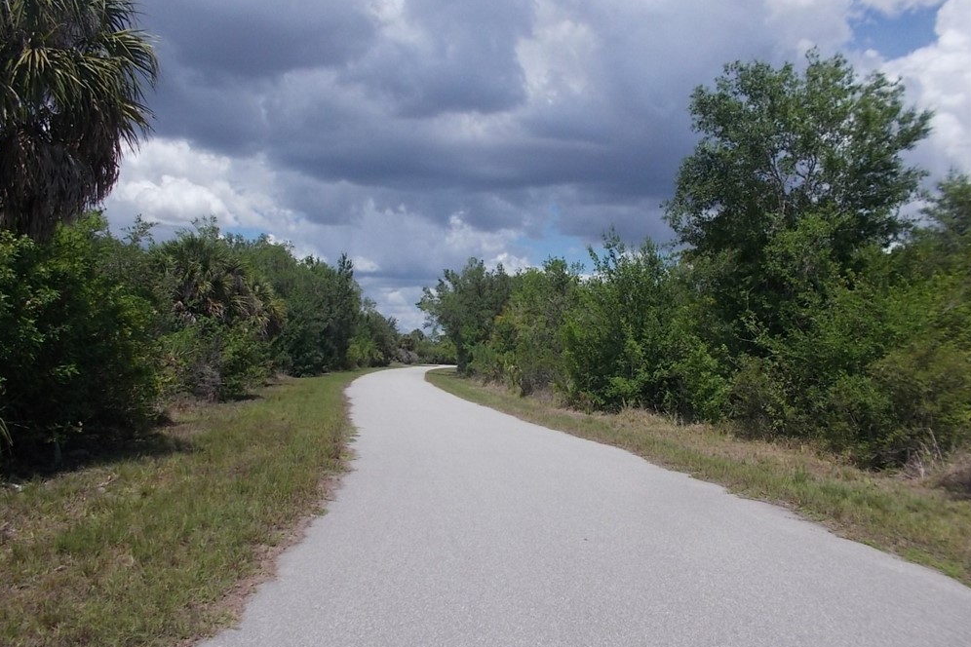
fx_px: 836
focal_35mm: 31
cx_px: 476
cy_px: 341
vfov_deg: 42.3
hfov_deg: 60.3
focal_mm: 4.1
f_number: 3.3
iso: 80
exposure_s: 1/1499
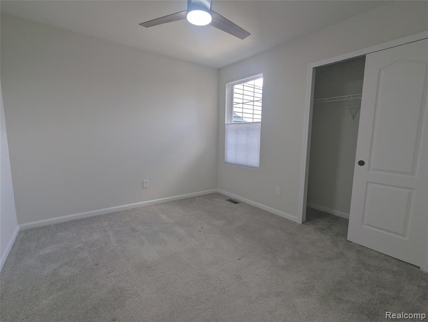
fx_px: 198
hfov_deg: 94.4
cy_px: 161
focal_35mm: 16
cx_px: 214
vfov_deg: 78.2
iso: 93
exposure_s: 1/120
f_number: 2.2
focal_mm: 2.35
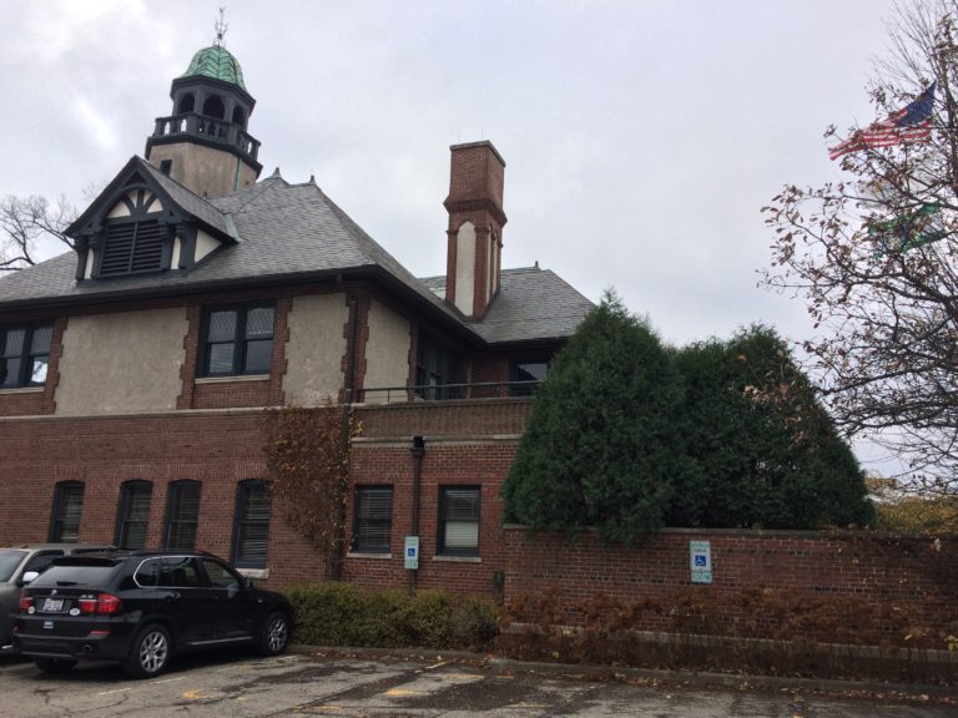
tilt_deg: +12.9
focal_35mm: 29
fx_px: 803
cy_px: 359
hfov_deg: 61.7
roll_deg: +0.0
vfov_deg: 48.2
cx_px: 479
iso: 32
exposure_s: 1/631
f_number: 2.2
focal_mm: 4.15
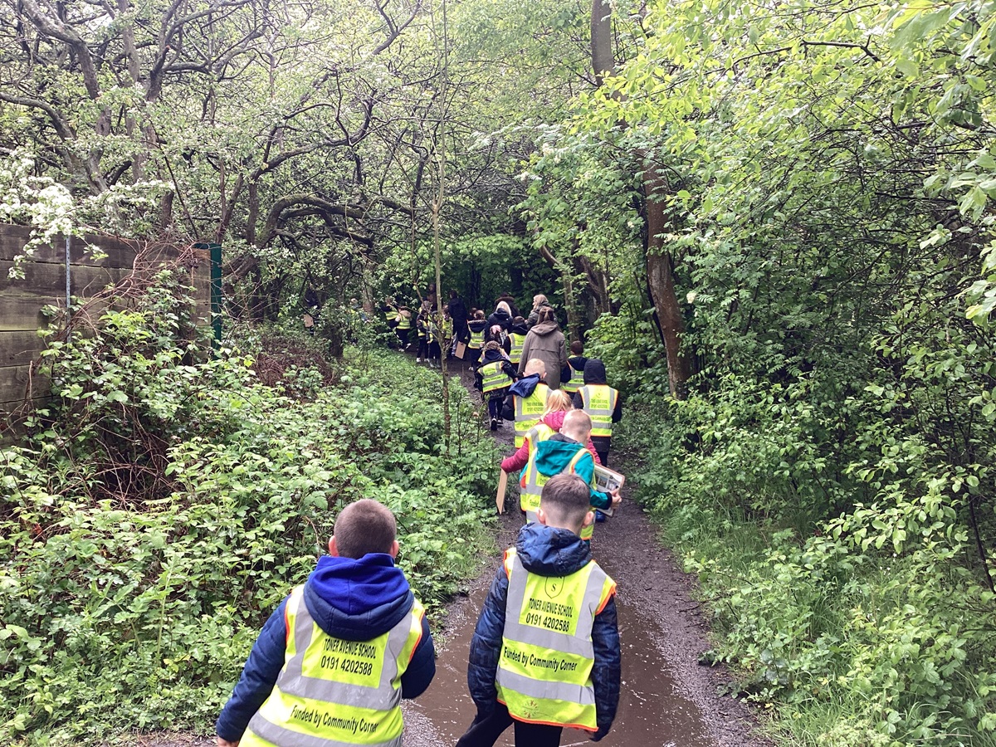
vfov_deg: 45.4
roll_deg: -1.4
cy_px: 374
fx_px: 892
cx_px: 498
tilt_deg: -5.0
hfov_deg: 58.4
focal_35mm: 31
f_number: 2.4
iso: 25
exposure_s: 1/119
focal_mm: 3.3
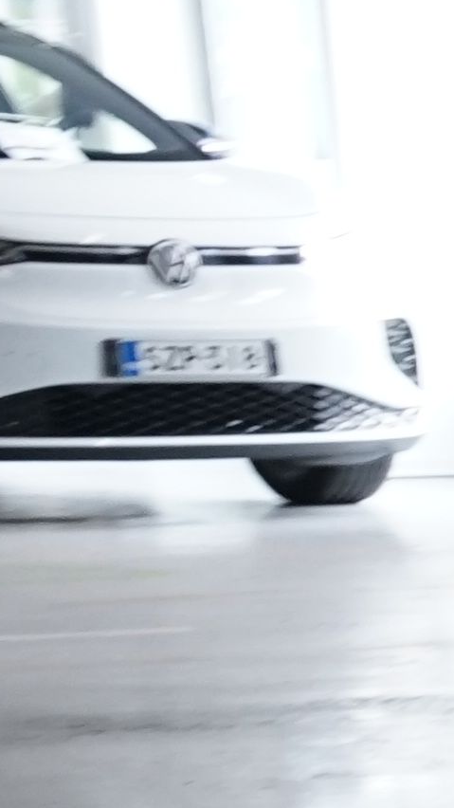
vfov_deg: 9.6
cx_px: 2821
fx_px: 4582
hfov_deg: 4.3
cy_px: 1386
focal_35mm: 214
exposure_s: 1/30
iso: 1000
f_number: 7.1
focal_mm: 29
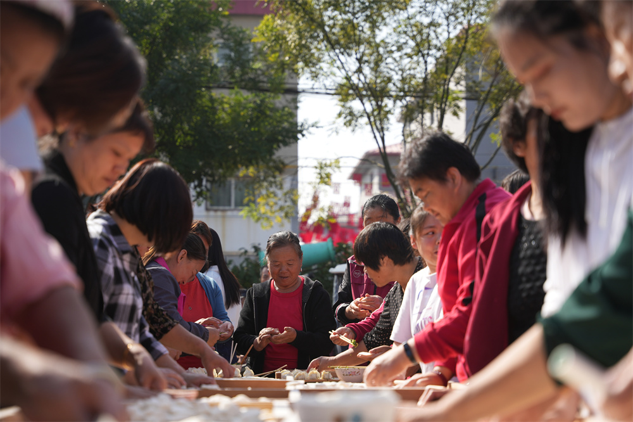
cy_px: 211
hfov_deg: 28.9
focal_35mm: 70
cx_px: 316
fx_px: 1230
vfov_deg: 19.4
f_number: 2.8
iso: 125
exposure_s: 1/1250
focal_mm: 70
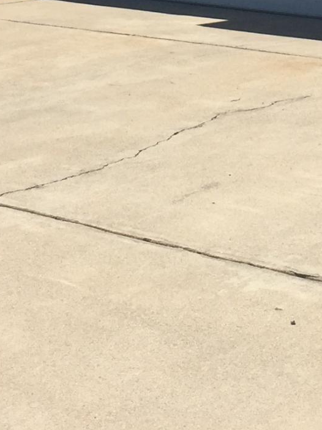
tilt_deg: +1.0
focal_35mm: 124
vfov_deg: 14.9
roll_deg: -2.6
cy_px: -190
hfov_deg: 11.9
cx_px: 167
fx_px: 1539
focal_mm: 4.15
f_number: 2.2
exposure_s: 1/3049
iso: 32
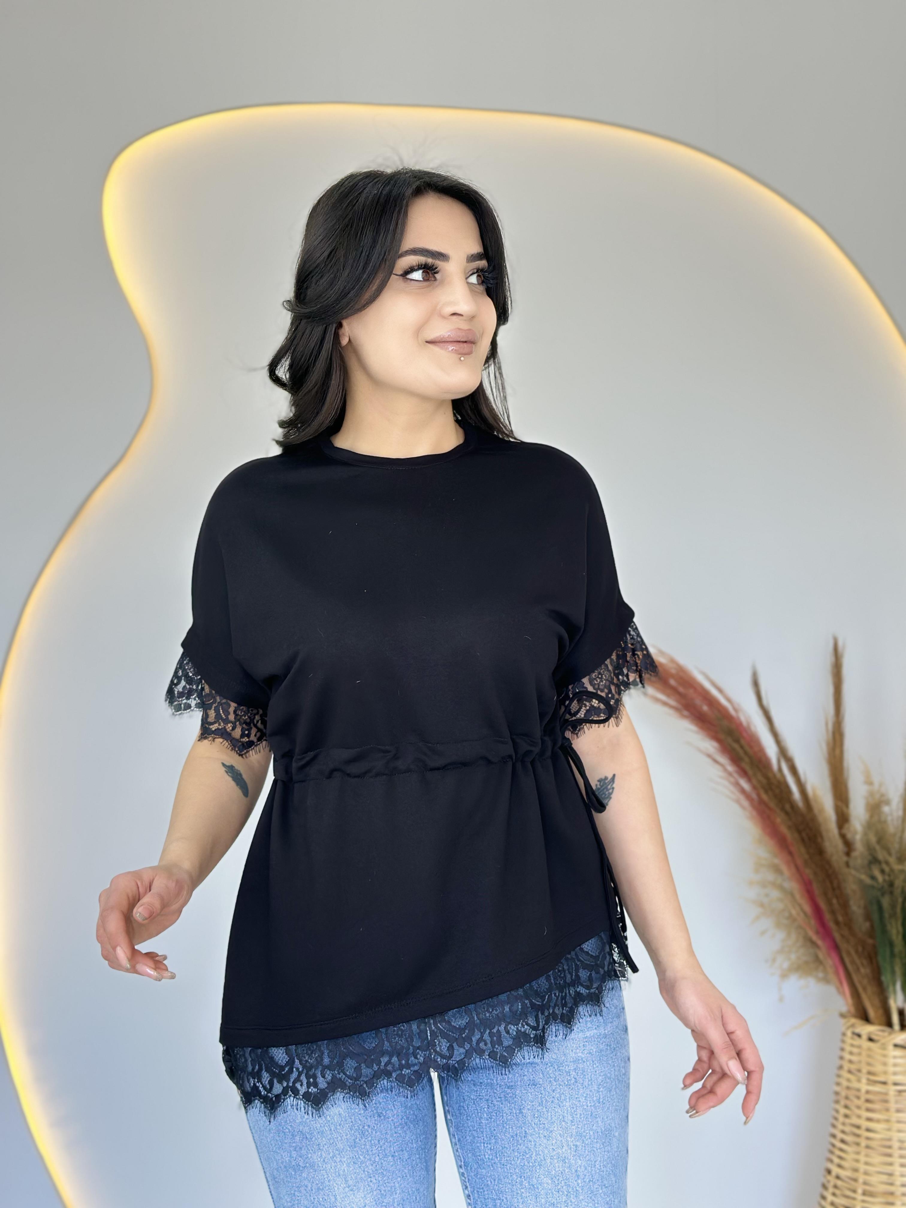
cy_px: 604
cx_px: 453
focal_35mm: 48
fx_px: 1675
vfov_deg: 39.7
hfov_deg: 30.3
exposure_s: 1/150
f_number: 1.78
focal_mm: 6.86
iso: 64
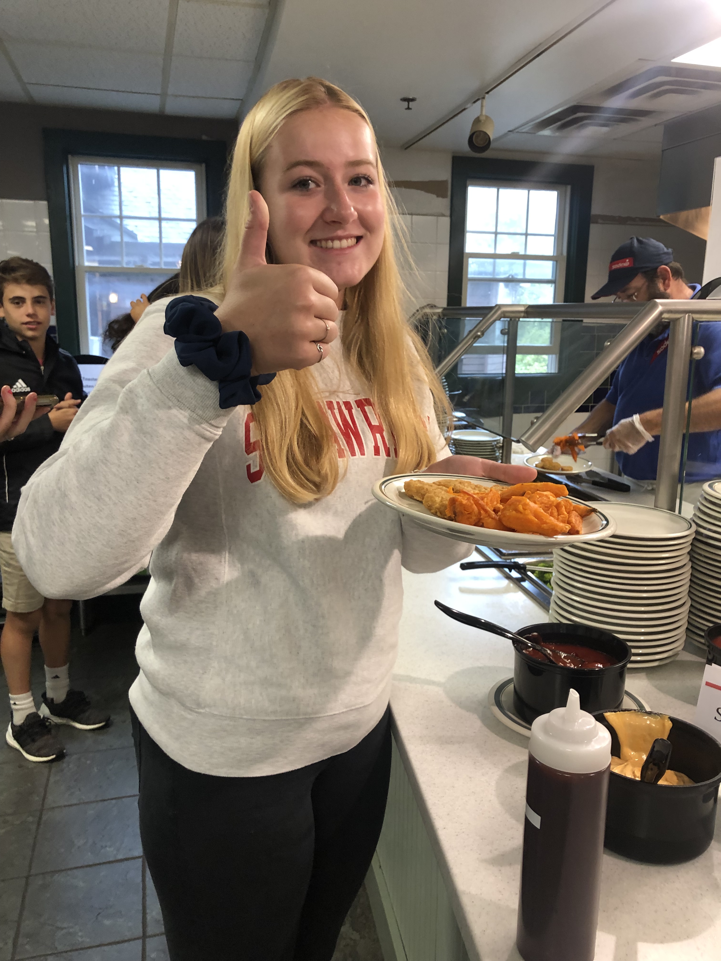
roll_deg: -0.2
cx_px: 360
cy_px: 480
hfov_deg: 49.7
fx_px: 778
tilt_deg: -14.2
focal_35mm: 28
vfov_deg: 63.4
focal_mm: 3.99
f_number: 1.8
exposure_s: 1/120
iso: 160
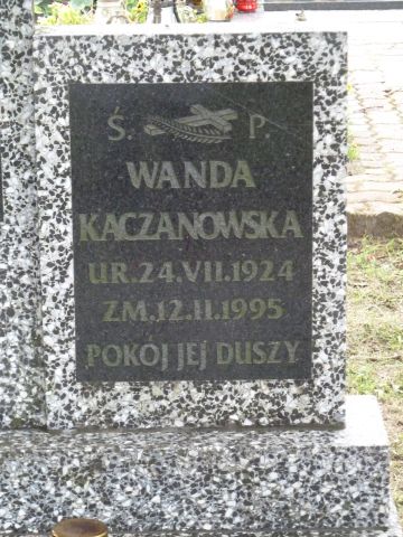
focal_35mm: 128
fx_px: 1987
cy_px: 268
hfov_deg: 11.6
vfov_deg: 15.4
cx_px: 202
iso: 800
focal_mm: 21
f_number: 4.4
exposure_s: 1/100
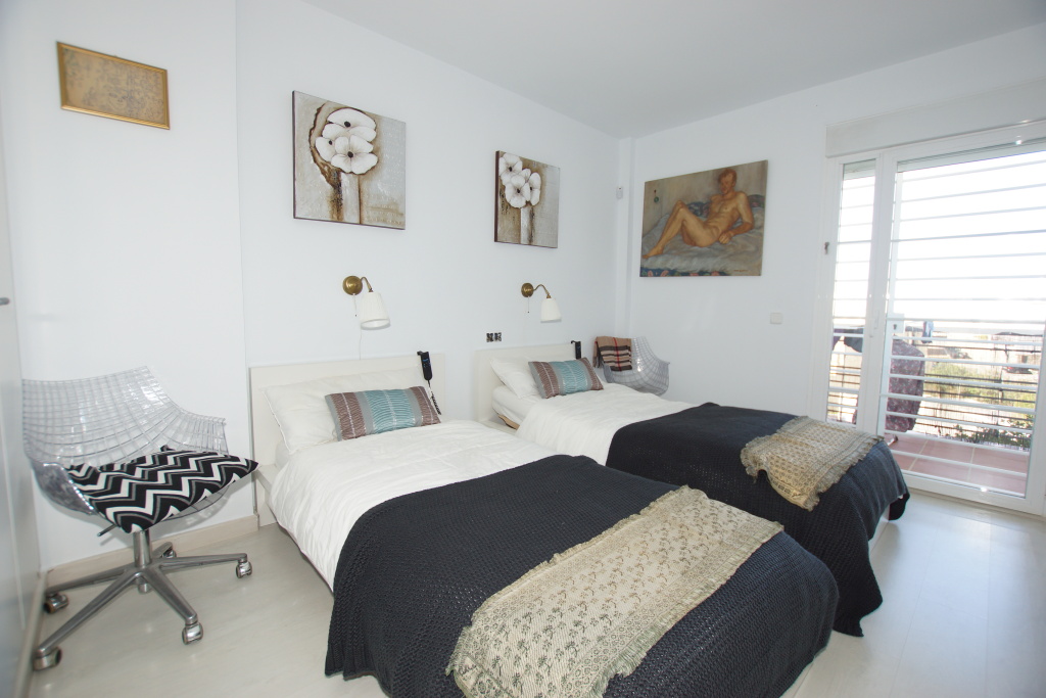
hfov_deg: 100.4
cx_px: 523
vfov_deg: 77.3
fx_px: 436
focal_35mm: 15
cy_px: 349
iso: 200
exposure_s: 1/60
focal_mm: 10
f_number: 4
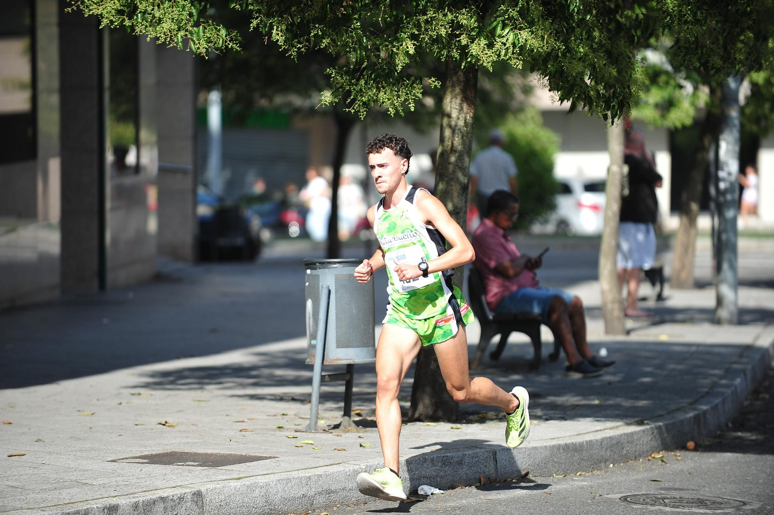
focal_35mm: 200
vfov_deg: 6.9
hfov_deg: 10.3
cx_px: 387
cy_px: 258
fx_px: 4298
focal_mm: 200
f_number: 3.2
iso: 160
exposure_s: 1/1000
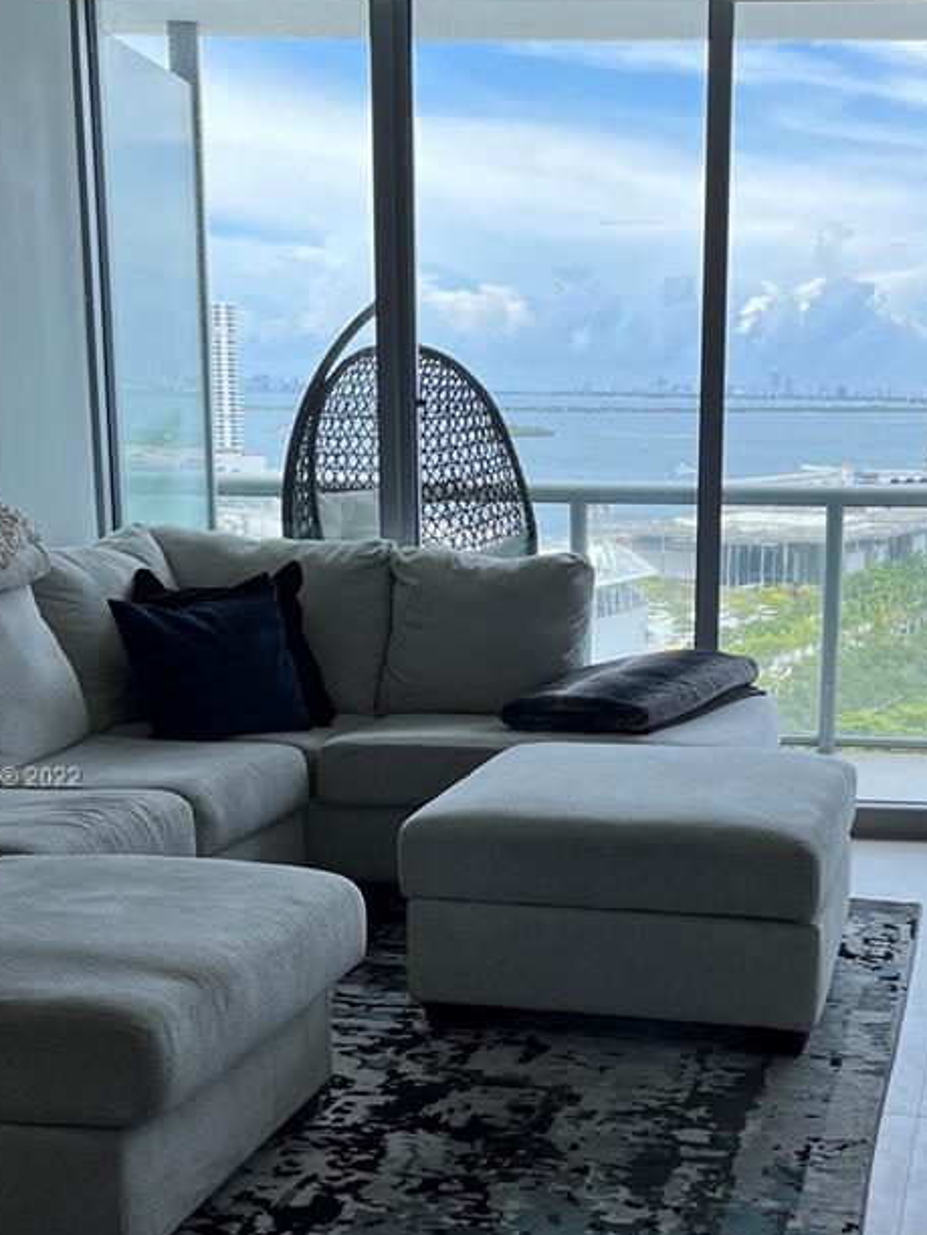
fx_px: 1821
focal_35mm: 51
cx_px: 620
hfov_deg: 28.4
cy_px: 779
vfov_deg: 37.2
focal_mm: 5.1
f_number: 1.6
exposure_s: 1/631
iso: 50
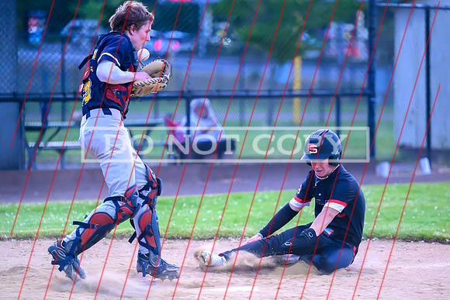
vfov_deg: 6.5
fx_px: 2656
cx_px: 283
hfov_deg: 9.7
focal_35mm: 212
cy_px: 187
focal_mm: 165
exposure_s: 1/2500
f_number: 2.8
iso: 12800
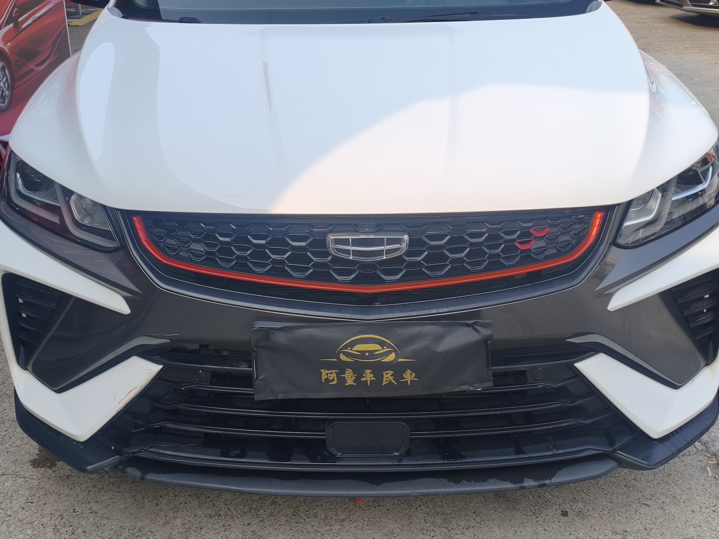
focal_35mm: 39
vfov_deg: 36.6
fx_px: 810
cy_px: 194
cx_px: 325
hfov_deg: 47.8
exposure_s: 1/1353
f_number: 1.5
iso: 80
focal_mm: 4.94
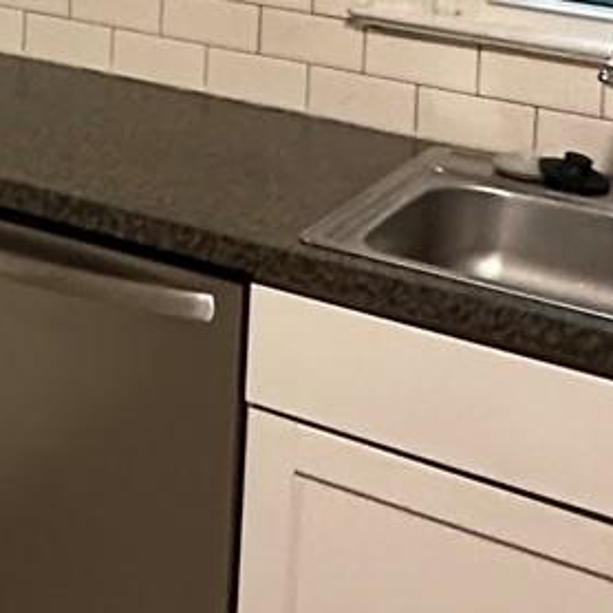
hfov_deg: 15.9
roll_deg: -0.7
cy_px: -284
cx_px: -531
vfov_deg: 17.3
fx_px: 1823
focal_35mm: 91
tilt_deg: -2.7
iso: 500
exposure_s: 1/60
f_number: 2.2
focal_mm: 2.22
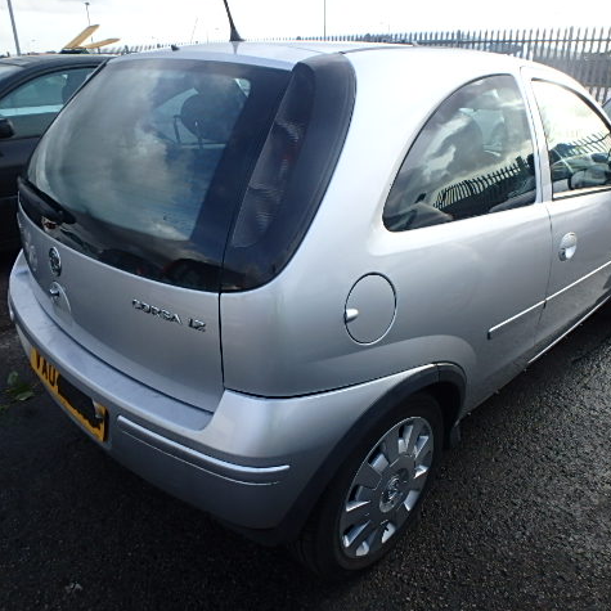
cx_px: 328
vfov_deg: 62.9
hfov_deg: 62.9
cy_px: 304
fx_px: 499
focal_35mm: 25
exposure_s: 1/250
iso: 125
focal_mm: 3.7
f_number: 3.5
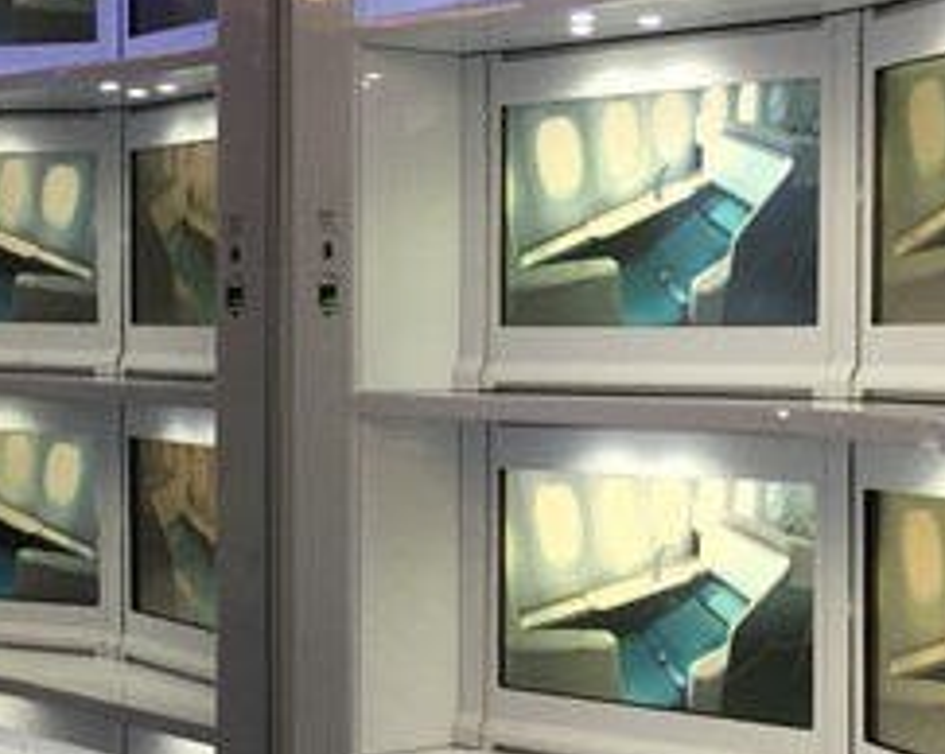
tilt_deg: -1.1
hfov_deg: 27.2
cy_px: 416
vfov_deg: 21.8
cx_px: 463
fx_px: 1956
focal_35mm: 70
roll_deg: +0.0
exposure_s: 1/30
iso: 80
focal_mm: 4.15
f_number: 2.2
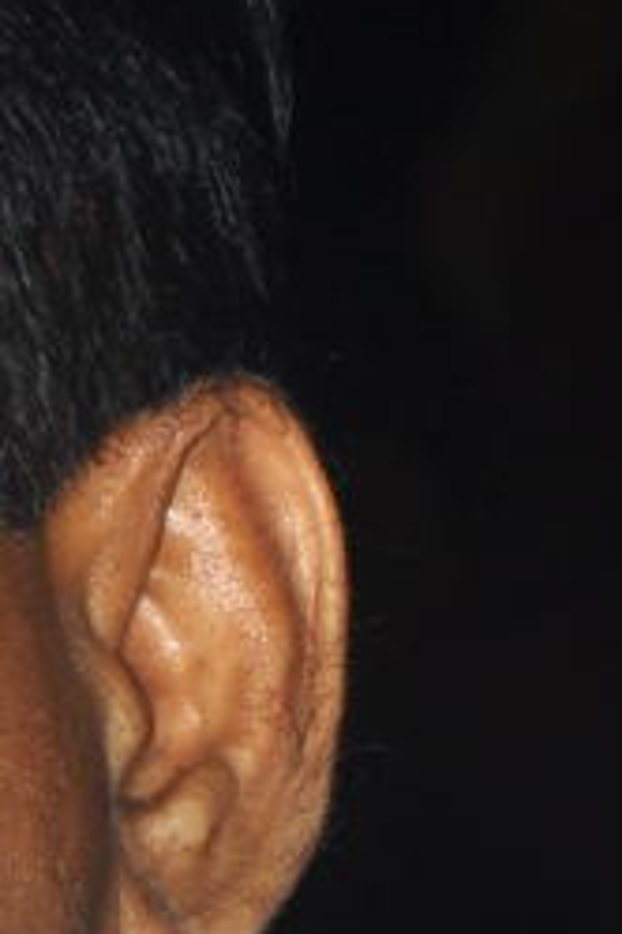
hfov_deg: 1.4
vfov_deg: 2.0
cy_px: 1782
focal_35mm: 1010
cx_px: -648
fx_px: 26179
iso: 200
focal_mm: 105
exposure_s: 1/125
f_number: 5.6
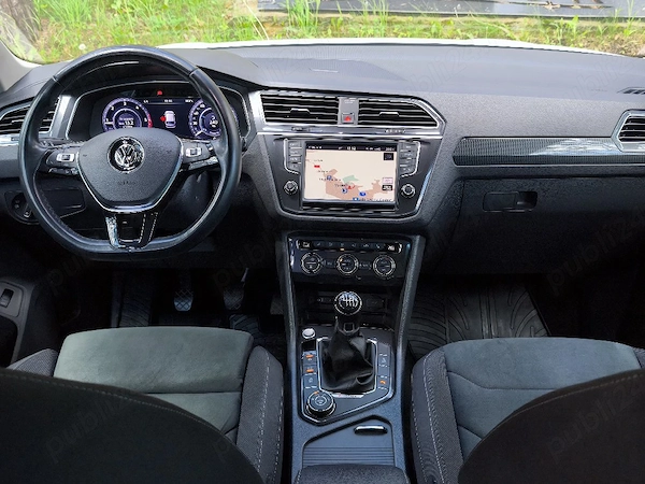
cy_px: 242
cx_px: 322
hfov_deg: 52.6
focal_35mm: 35
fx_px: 652
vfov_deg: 40.7
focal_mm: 6.57
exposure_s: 1/101
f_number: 1.6
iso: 125
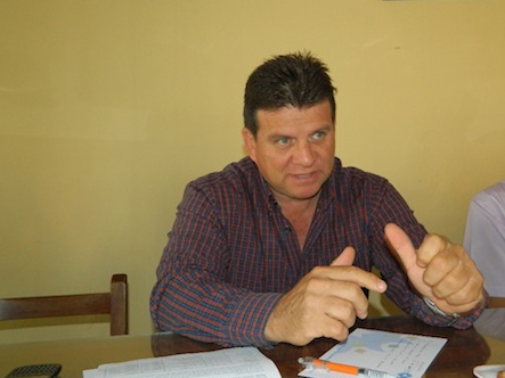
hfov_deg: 52.5
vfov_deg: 40.7
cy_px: 198
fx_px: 510
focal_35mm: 35
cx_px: 282
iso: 200
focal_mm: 5.6
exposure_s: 1/30
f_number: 3.2
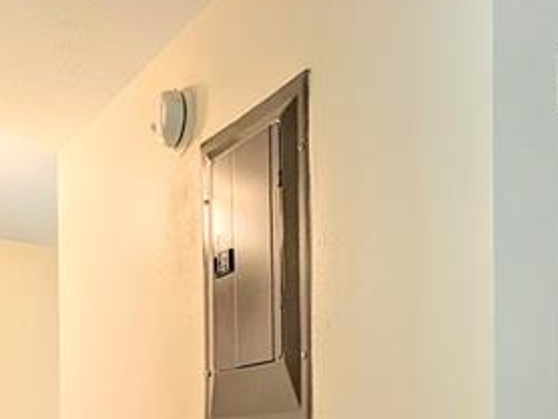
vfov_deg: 29.7
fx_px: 710
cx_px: 452
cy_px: 457
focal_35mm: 44
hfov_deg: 41.0
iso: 92
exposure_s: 1/120
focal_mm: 2.02
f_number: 1.7
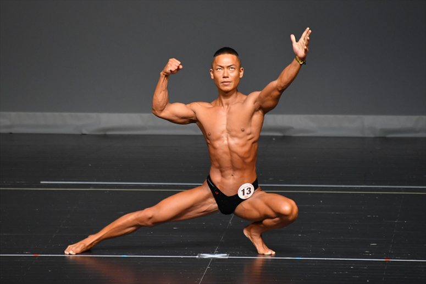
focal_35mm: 450
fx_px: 5322
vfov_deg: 3.1
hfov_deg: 4.6
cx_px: 213
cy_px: 142
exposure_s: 1/400
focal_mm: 300
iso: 2500
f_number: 5.6
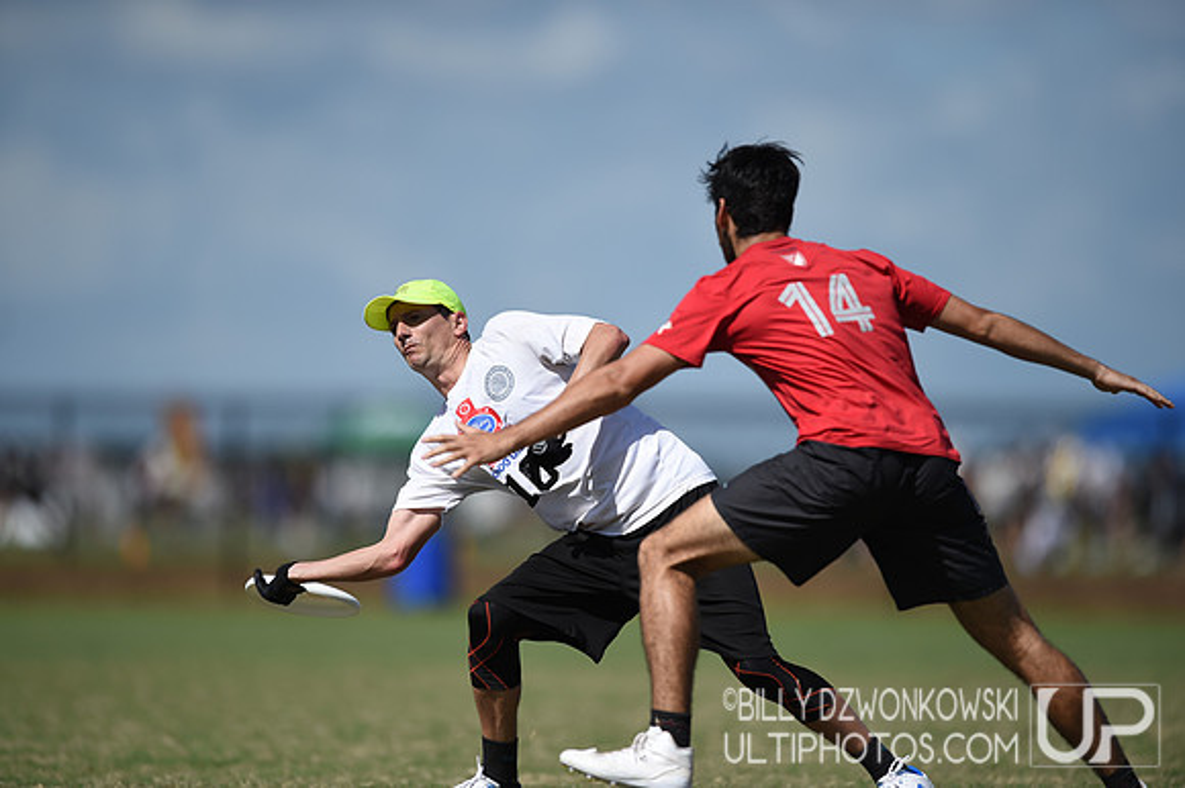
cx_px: 592
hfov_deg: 5.2
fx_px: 13159
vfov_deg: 3.4
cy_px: 394
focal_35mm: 400
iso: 200
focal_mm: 400
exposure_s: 1/8000
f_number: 2.8
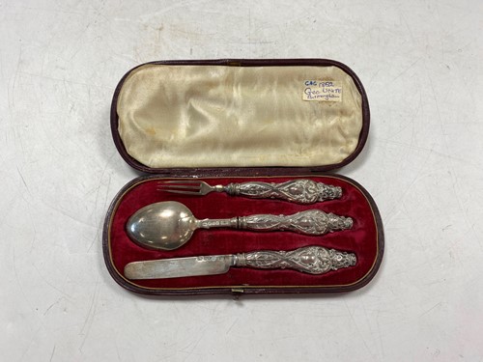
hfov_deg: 67.3
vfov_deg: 53.1
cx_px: 242
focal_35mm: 26
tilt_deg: -67.5
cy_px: 181
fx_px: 363
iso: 40
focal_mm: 4.25
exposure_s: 1/100
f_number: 1.8
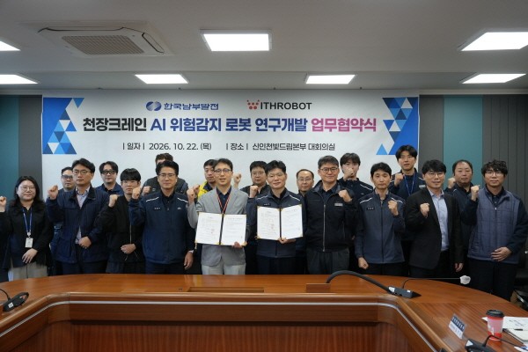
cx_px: 264
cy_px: 176
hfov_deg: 58.7
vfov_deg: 41.1
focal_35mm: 32
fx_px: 469
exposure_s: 1/160
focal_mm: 32
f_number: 4
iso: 640
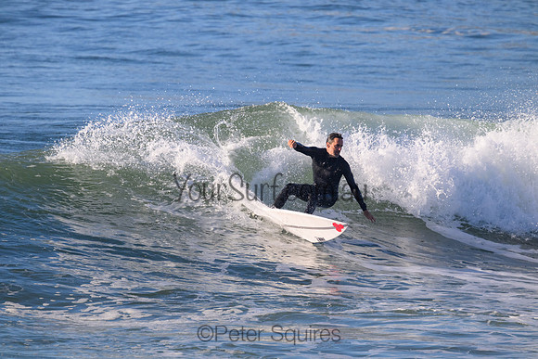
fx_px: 10463
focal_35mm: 700
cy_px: 180
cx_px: 269
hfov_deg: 2.9
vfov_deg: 2.0
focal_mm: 700
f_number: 11
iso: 1600
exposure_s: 1/2000
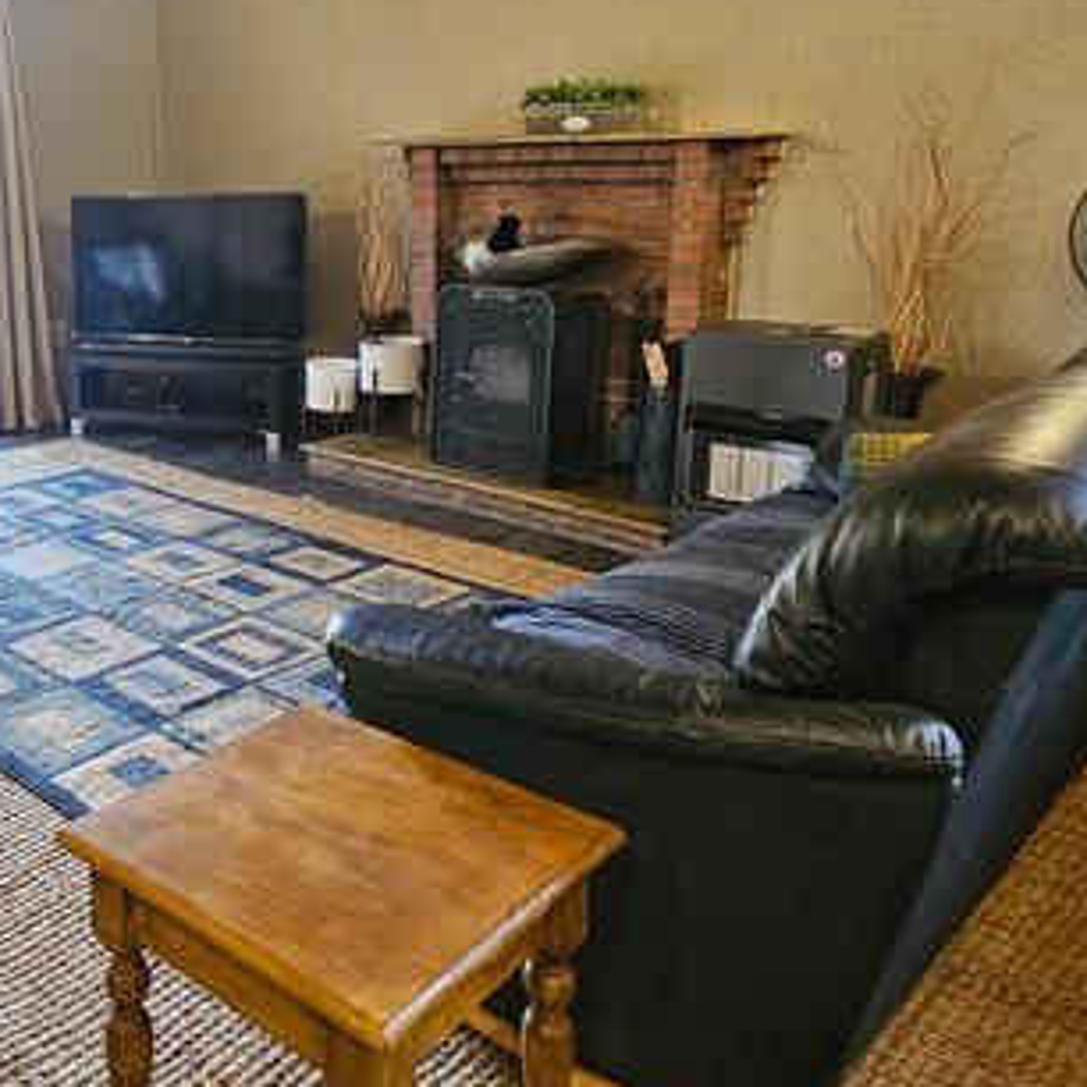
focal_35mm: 30
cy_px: 362
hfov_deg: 48.8
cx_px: 128
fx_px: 1066
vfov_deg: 53.0
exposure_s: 1/25
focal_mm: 2.2
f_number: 2.2
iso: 1000
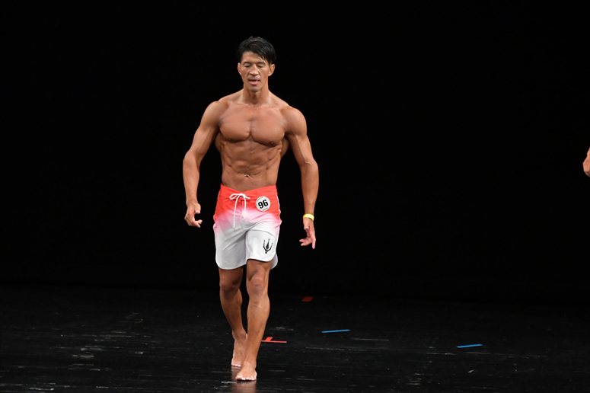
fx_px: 4914
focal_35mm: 300
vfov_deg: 4.6
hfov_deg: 6.9
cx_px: 295
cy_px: 196
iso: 3200
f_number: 5.6
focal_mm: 200
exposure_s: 1/400
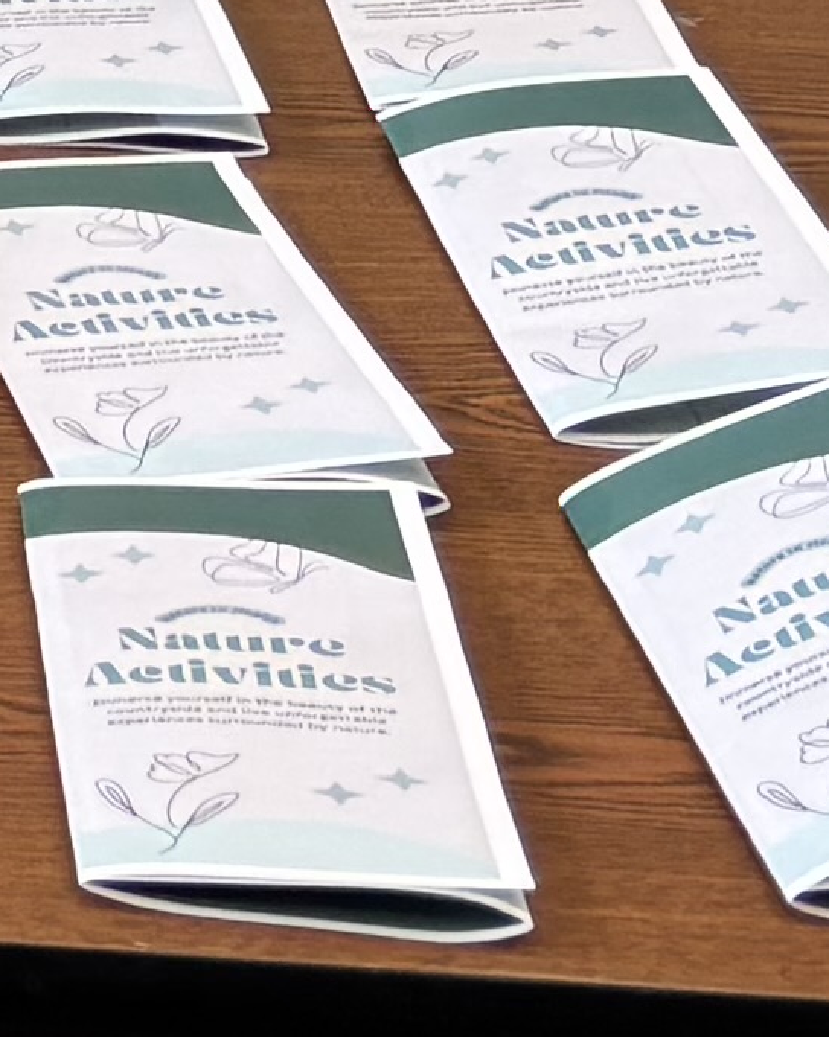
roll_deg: +0.3
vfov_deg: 8.5
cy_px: -1238
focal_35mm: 213
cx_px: -2283
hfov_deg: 6.2
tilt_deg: -10.3
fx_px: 6538
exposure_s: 1/120
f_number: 1.6
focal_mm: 5.96
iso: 100
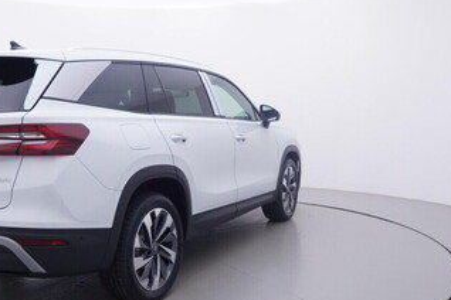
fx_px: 487
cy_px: 173
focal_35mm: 39
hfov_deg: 49.2
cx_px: 165
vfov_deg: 34.3
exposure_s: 1/80
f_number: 5
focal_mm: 15
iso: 200
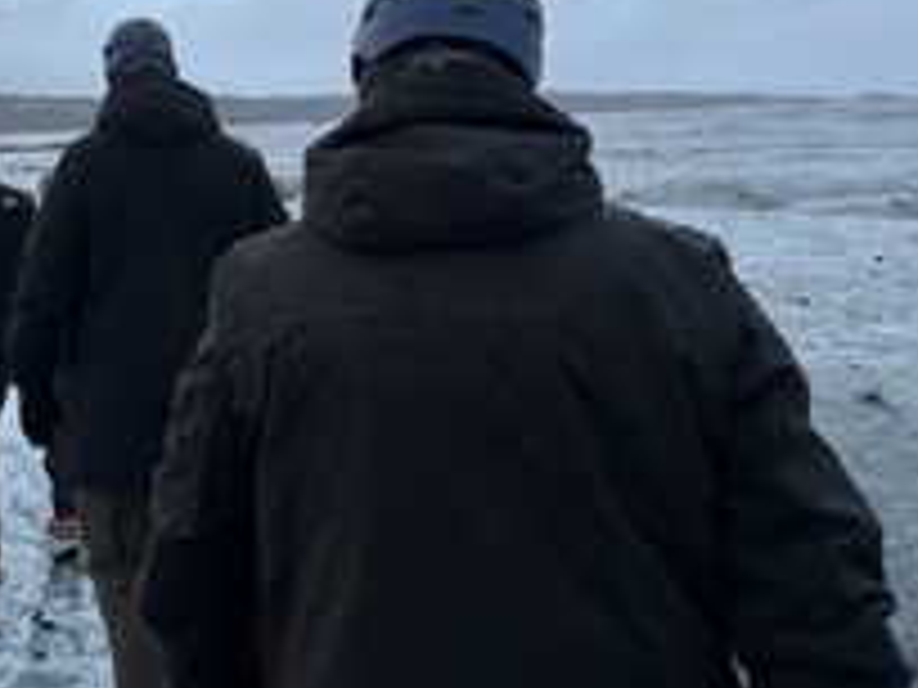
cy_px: 67
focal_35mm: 51
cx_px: 54
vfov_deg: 27.5
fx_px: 1352
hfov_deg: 34.9
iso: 64
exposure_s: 1/121
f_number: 1.5
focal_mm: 5.7
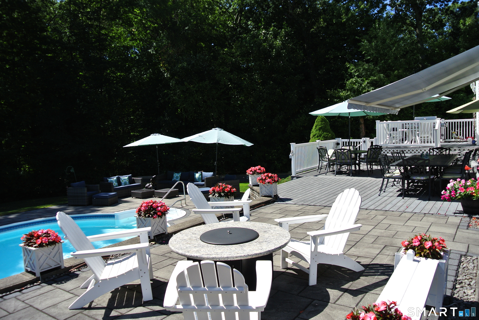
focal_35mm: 27
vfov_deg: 48.0
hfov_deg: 67.3
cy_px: 160
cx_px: 240
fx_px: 360
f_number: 4.5
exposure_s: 1/640
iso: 100
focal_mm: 10
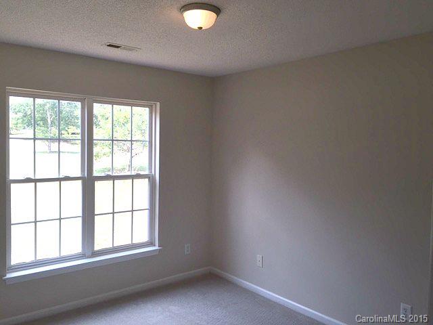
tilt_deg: -1.6
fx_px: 363
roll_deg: -1.9
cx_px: 216
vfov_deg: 48.2
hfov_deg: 61.7
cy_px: 162
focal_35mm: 29
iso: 32
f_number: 2.2
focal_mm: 4.15
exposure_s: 1/223
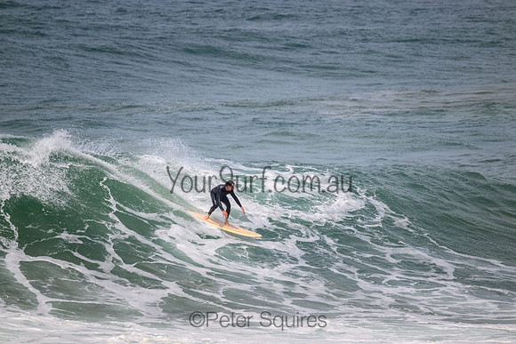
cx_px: 258
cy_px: 172
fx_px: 9892
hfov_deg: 3.0
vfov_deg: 2.0
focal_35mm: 690
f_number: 11
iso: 720
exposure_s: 1/2000
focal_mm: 690
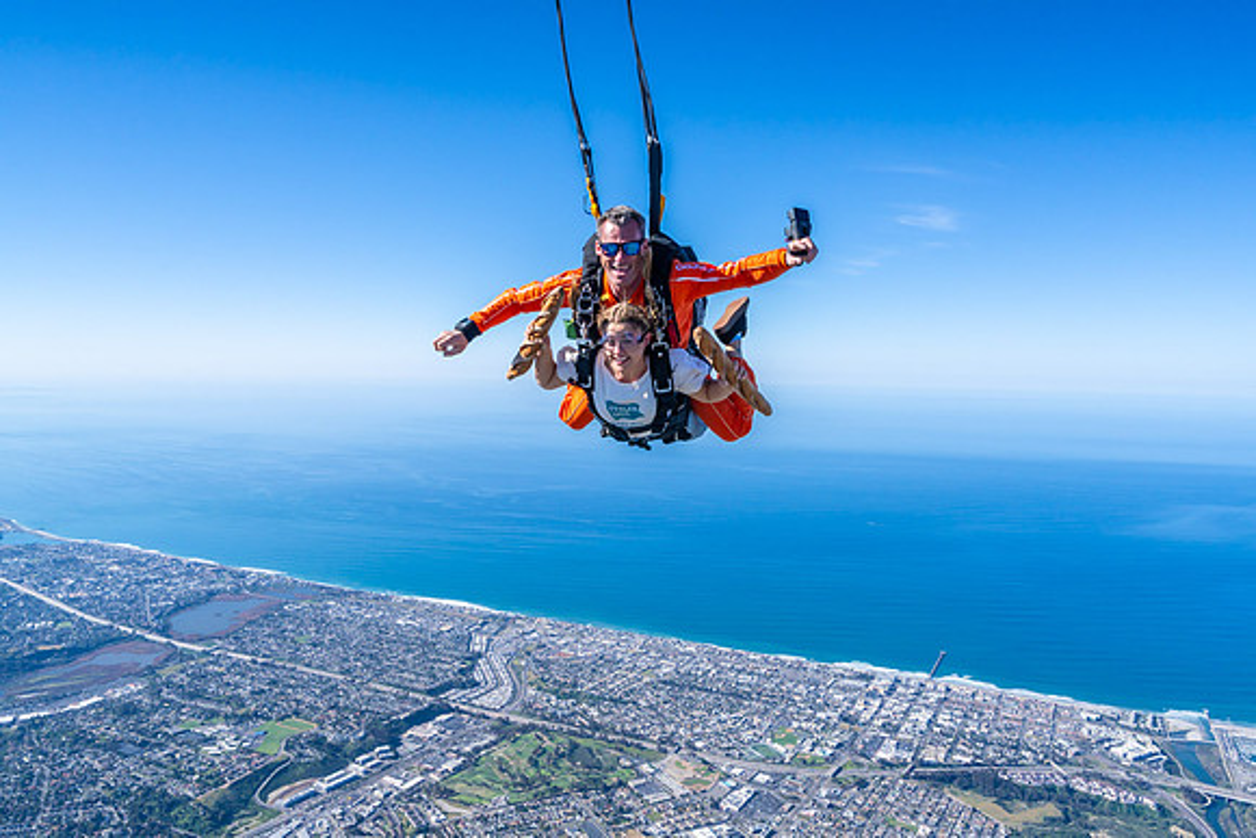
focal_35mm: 26
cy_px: 419
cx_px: 628
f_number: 11
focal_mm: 26
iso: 800
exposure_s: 1/1600
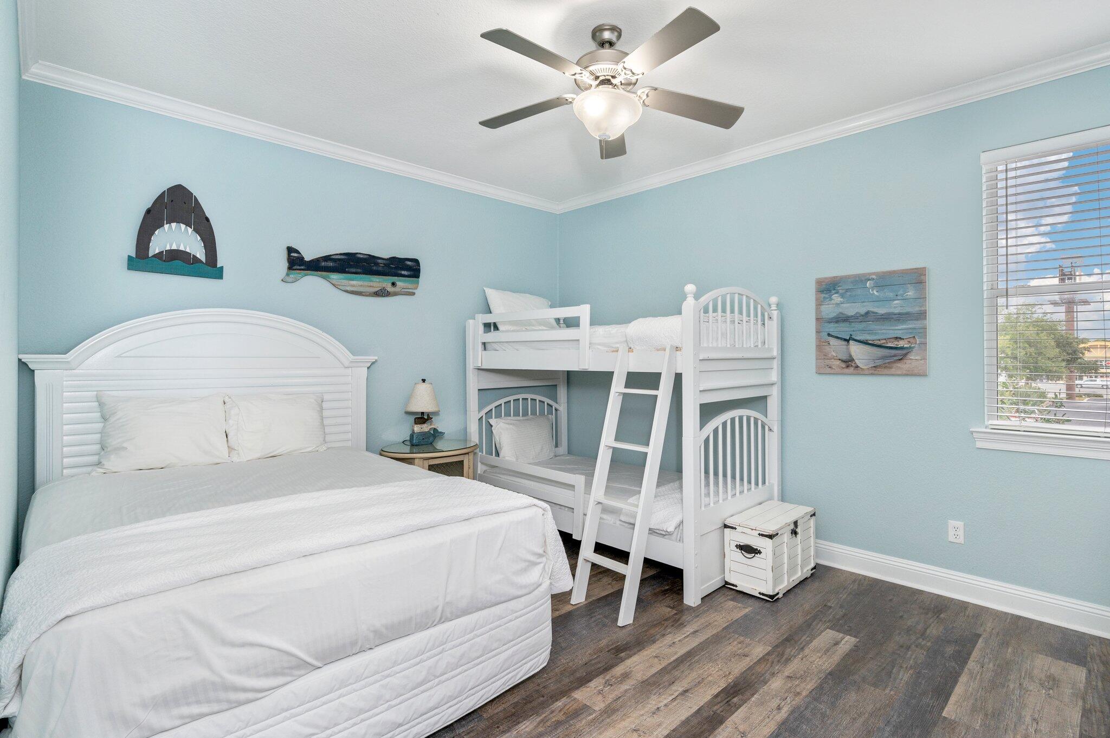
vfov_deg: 70.3
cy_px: 369
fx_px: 524
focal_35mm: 17
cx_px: 555
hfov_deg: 93.3
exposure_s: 1/30
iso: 320
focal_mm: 17
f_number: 9
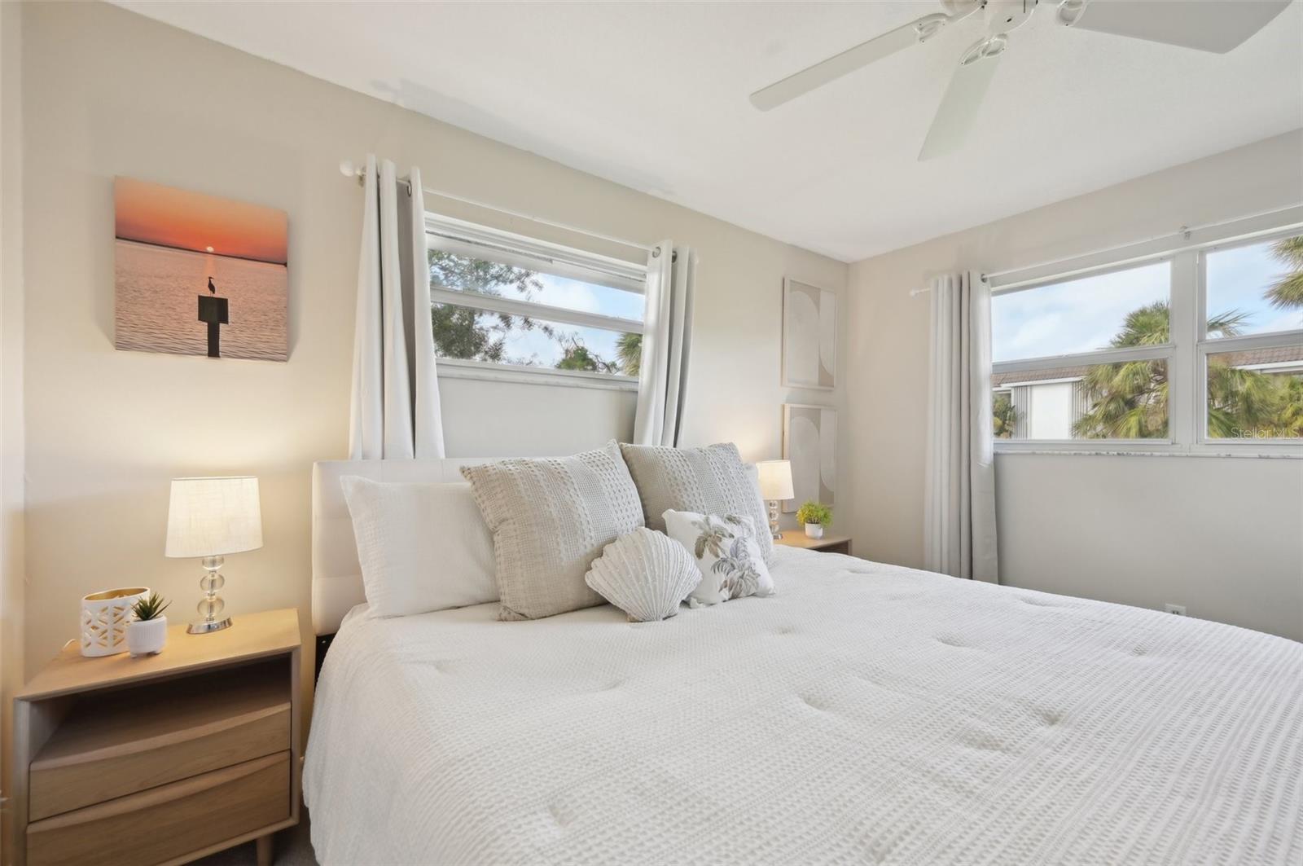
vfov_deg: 81.1
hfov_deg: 104.3
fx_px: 506
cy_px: 433
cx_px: 652
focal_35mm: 14
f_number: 8
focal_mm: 14
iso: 400
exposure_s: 1/100
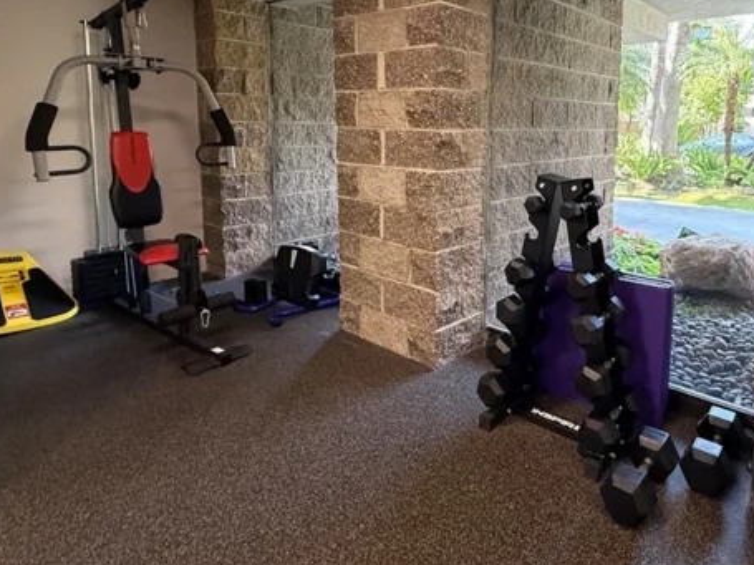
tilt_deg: -5.9
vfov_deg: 57.1
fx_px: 501
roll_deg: -1.4
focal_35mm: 23
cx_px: 521
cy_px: 172
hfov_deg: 71.1
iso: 400
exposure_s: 1/99
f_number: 2.2
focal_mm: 2.22
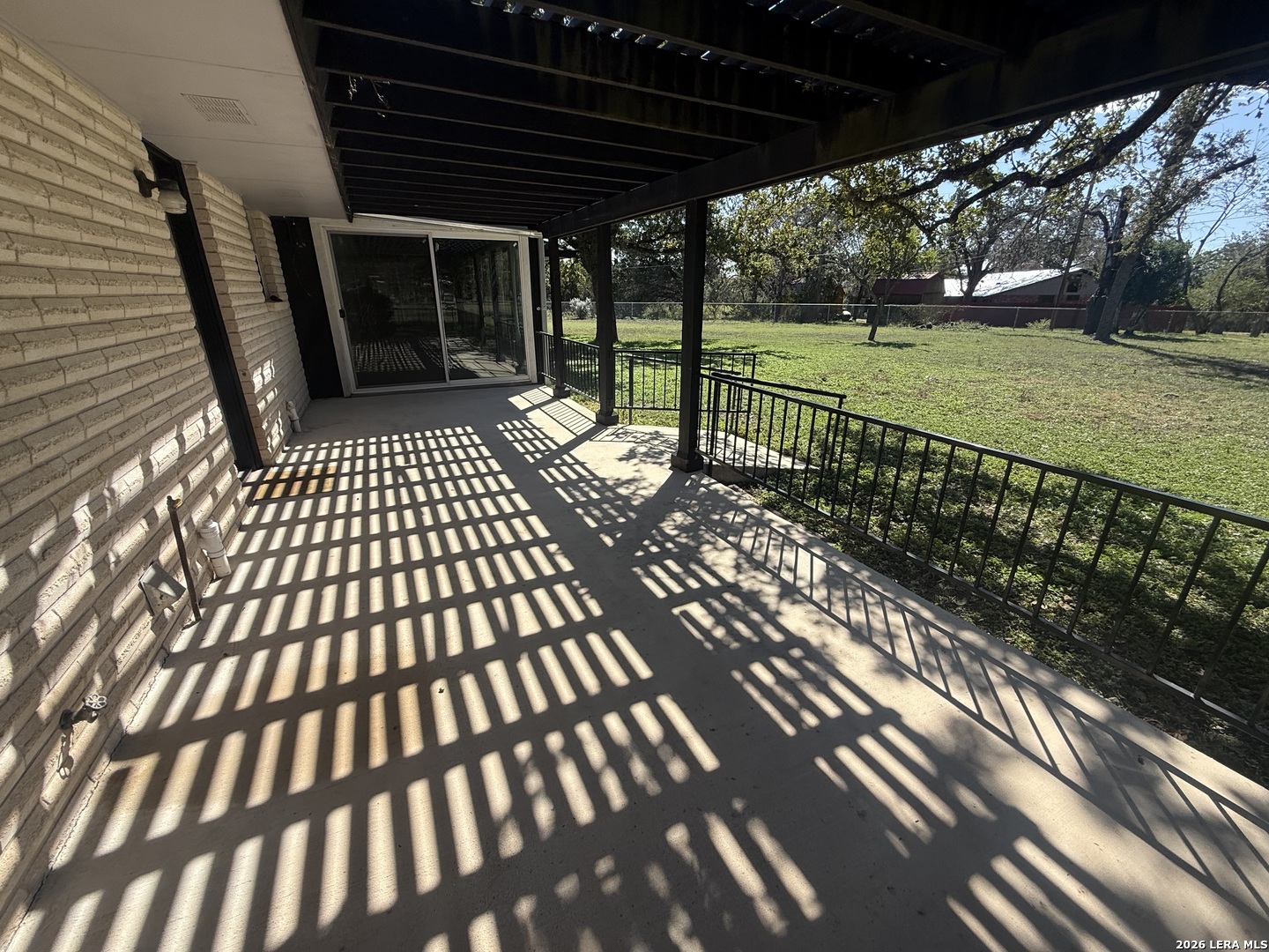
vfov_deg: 85.7
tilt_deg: -20.0
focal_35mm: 14
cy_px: 476
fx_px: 513
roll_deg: -0.3
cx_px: 634
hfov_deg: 102.1
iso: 50
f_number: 2.2
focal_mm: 2.22
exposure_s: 1/1145
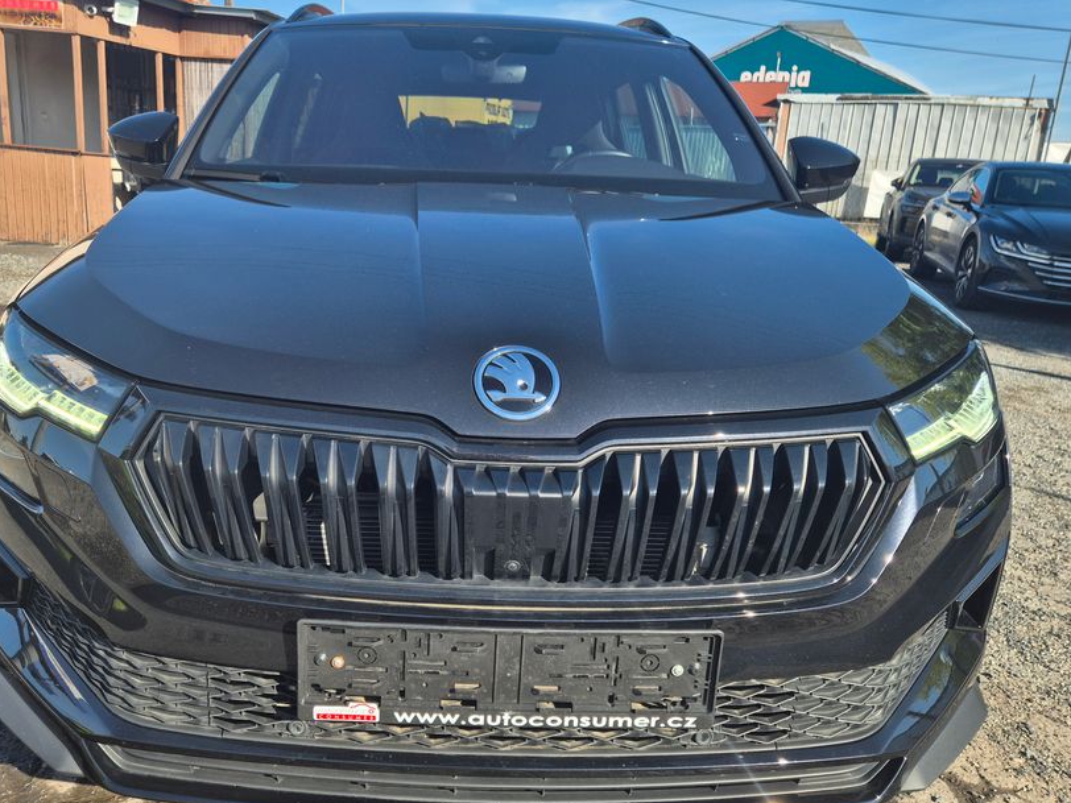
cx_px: 460
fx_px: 897
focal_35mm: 29
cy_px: 432
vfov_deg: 48.2
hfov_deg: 61.4
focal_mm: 5.4
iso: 25
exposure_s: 1/1368
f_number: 1.8
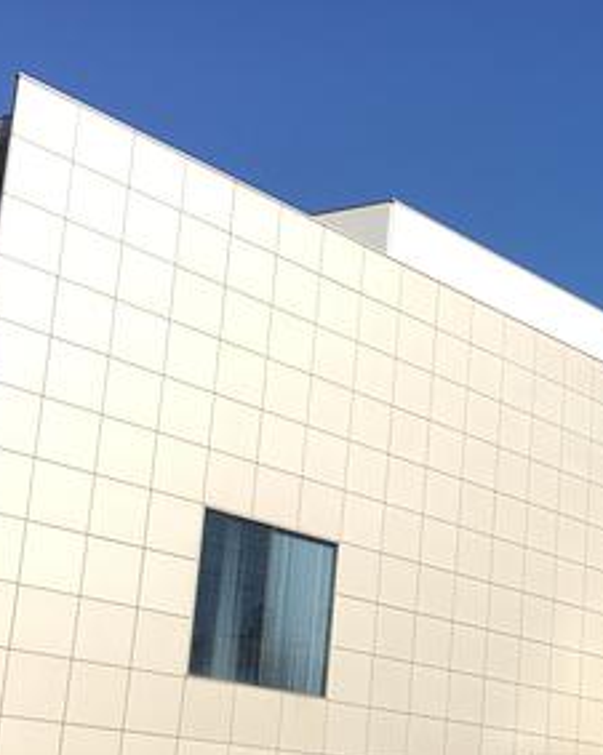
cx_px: 602
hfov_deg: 23.9
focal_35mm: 61
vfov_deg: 30.4
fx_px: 1362
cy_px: 586
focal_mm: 4.15
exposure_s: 1/1148
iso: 25
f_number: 2.2
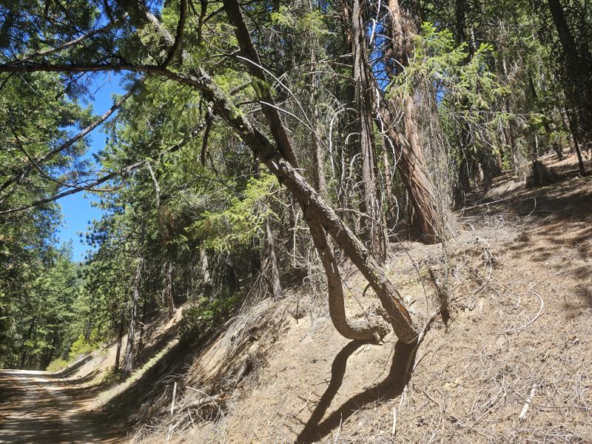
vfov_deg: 58.9
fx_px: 393
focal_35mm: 23
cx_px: 296
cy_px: 222
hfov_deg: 73.9
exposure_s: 1/188
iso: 10
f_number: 1.7
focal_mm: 6.3
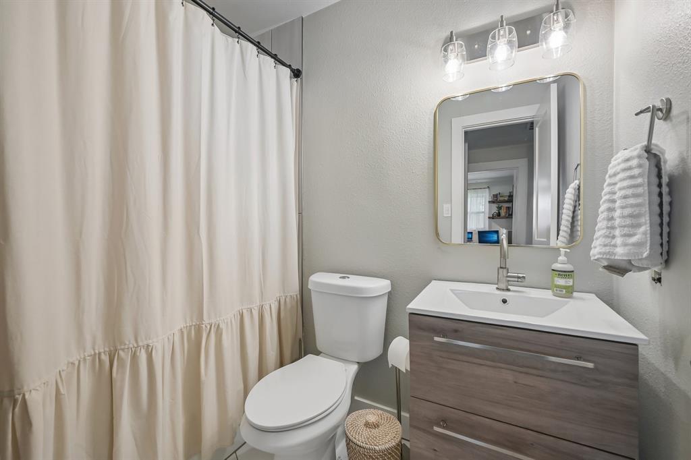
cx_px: 346
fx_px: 288
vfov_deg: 77.3
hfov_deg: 100.4
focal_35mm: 15
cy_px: 230
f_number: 9
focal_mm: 15
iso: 250
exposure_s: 1/20
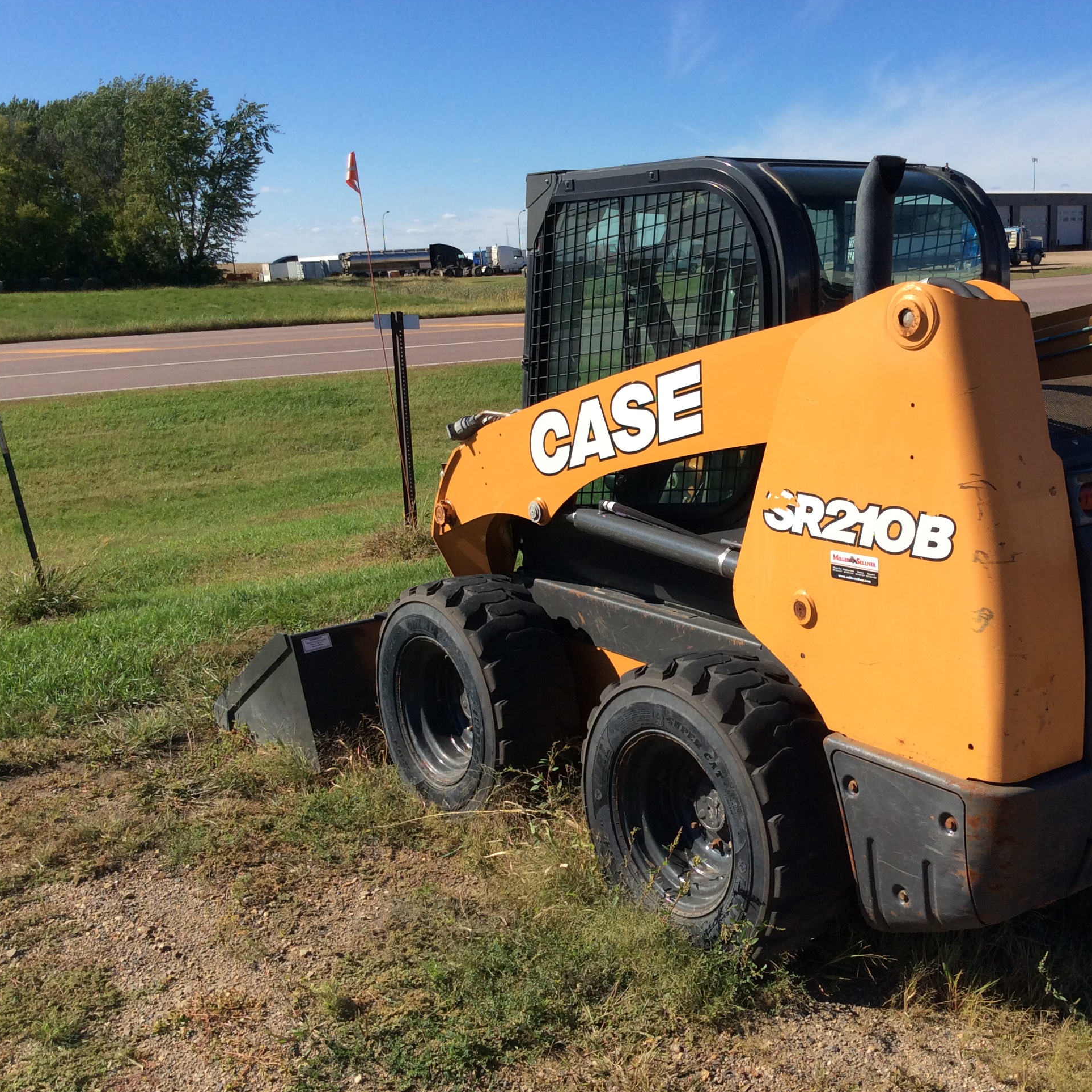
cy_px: 547
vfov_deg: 43.9
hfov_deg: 43.5
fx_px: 1356
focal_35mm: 38
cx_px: 691
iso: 32
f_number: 2.4
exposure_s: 1/1546
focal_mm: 3.3
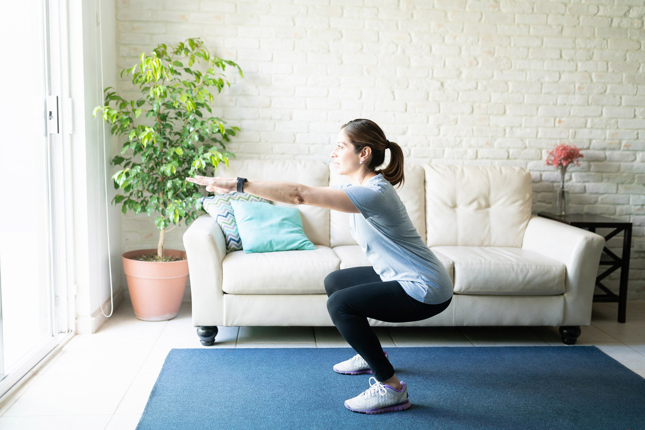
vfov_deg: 37.9
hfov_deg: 54.4
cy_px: 215
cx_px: 322
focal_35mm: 35
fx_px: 627
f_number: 1.8
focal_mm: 35
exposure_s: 1/125
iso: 500
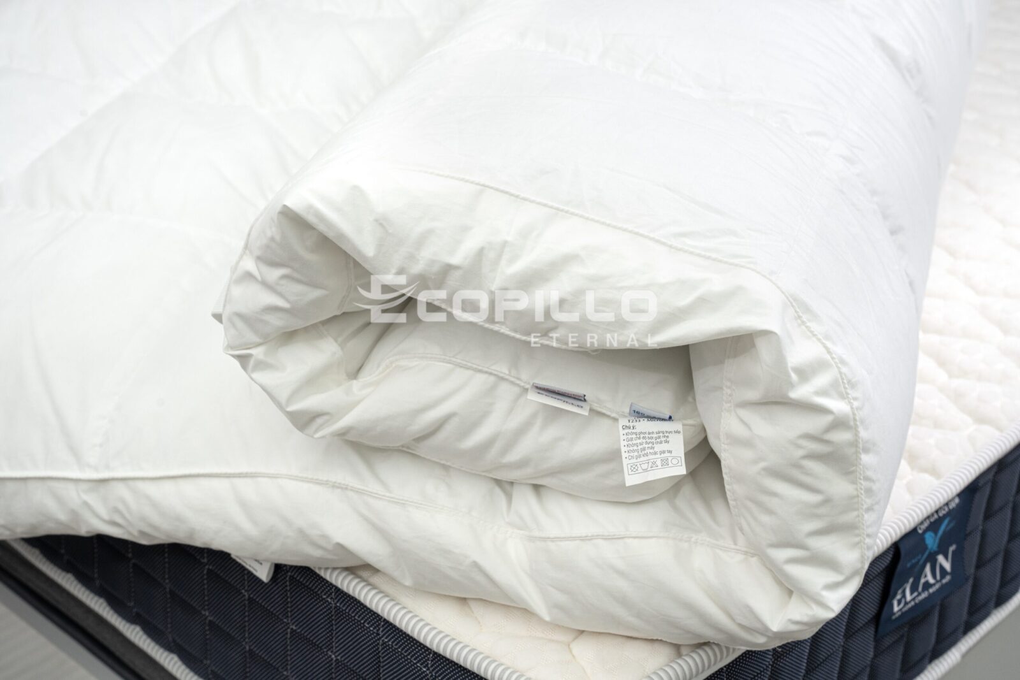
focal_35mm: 57
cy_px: 340
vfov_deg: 23.7
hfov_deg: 35.0
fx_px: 1618
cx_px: 510
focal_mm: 57.1
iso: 640
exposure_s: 1/100
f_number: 10
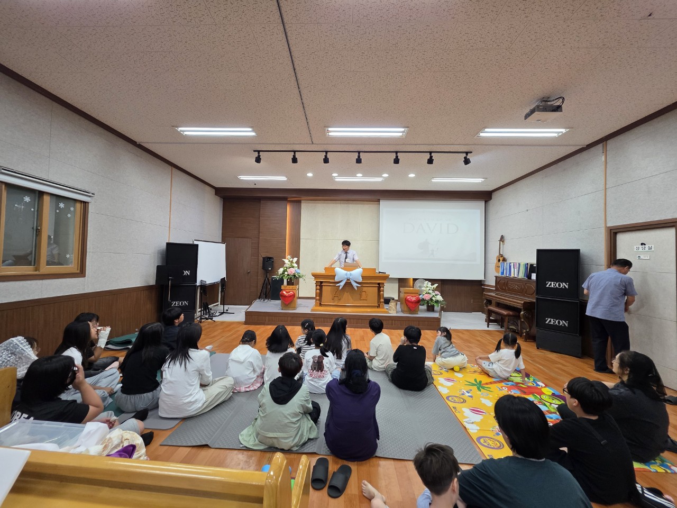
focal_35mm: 13
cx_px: 338
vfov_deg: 89.9
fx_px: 254
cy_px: 254
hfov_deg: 106.2
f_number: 1.9
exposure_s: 1/120
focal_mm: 2.2
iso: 200
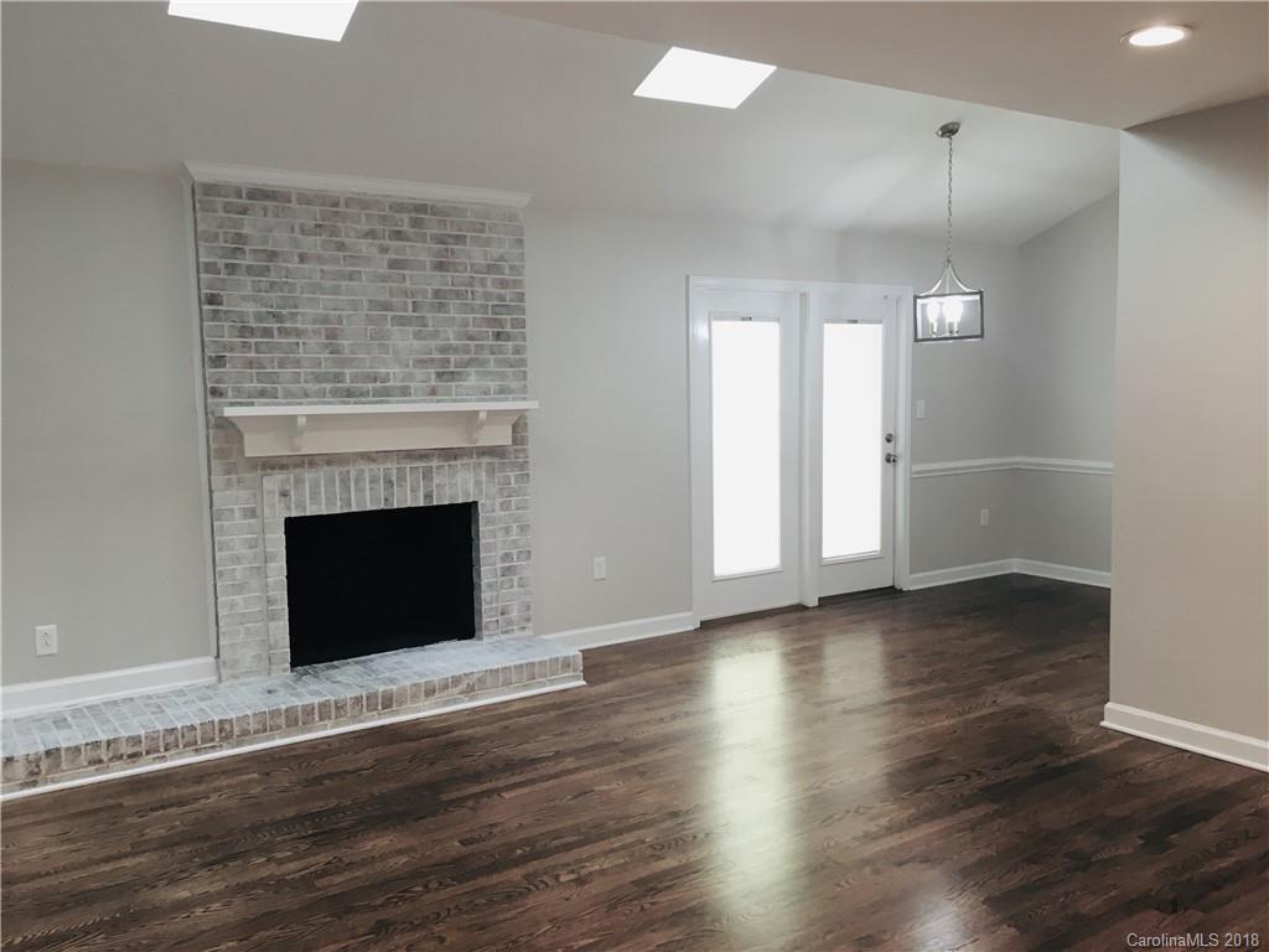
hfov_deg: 61.7
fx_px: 1063
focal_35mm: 29
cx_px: 634
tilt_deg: -6.4
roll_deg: +1.4
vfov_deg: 48.2
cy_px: 476
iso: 50
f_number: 2.2
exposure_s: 1/30
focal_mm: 4.15
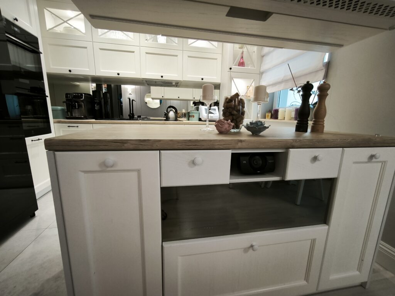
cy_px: 148
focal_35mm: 15
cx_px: 198
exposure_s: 1/32
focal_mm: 1.91
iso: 250
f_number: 2.2
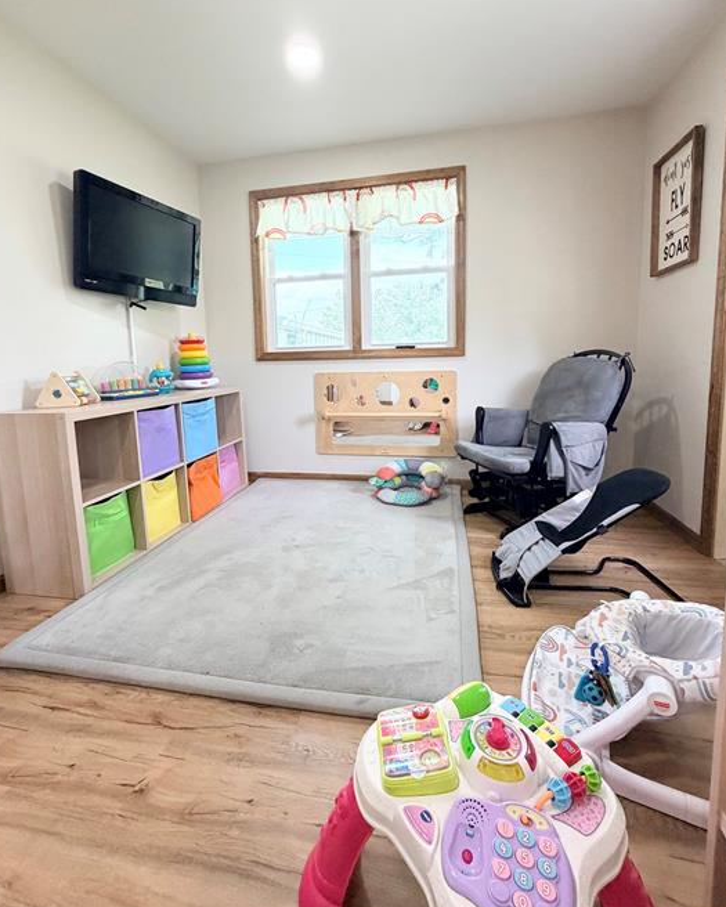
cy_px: 411
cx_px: 360
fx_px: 430
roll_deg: +1.3
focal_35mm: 16
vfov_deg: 92.8
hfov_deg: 80.4
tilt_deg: -6.0
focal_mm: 2.22
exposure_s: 1/121
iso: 250
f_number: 2.2
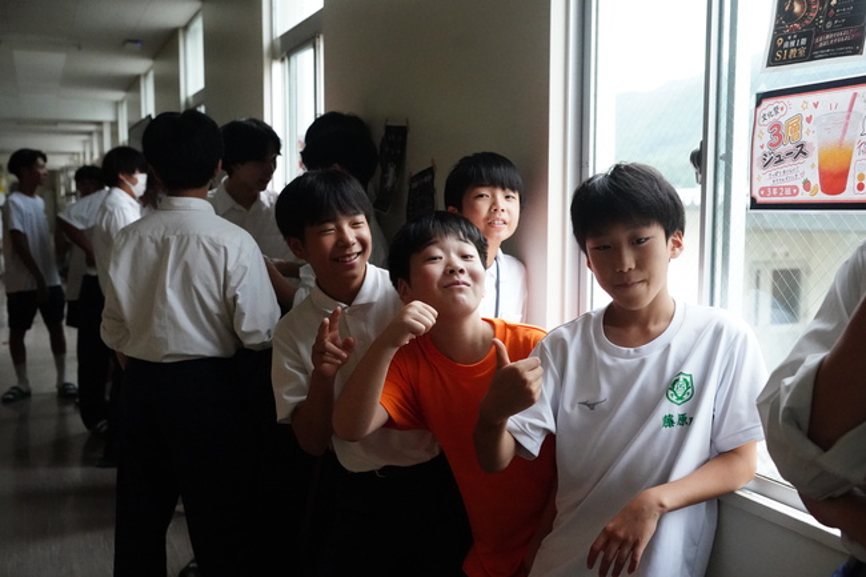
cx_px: 433
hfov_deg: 54.4
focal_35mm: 35
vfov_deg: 37.8
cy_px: 288
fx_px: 842
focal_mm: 35
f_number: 4
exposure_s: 1/4000
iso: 12800
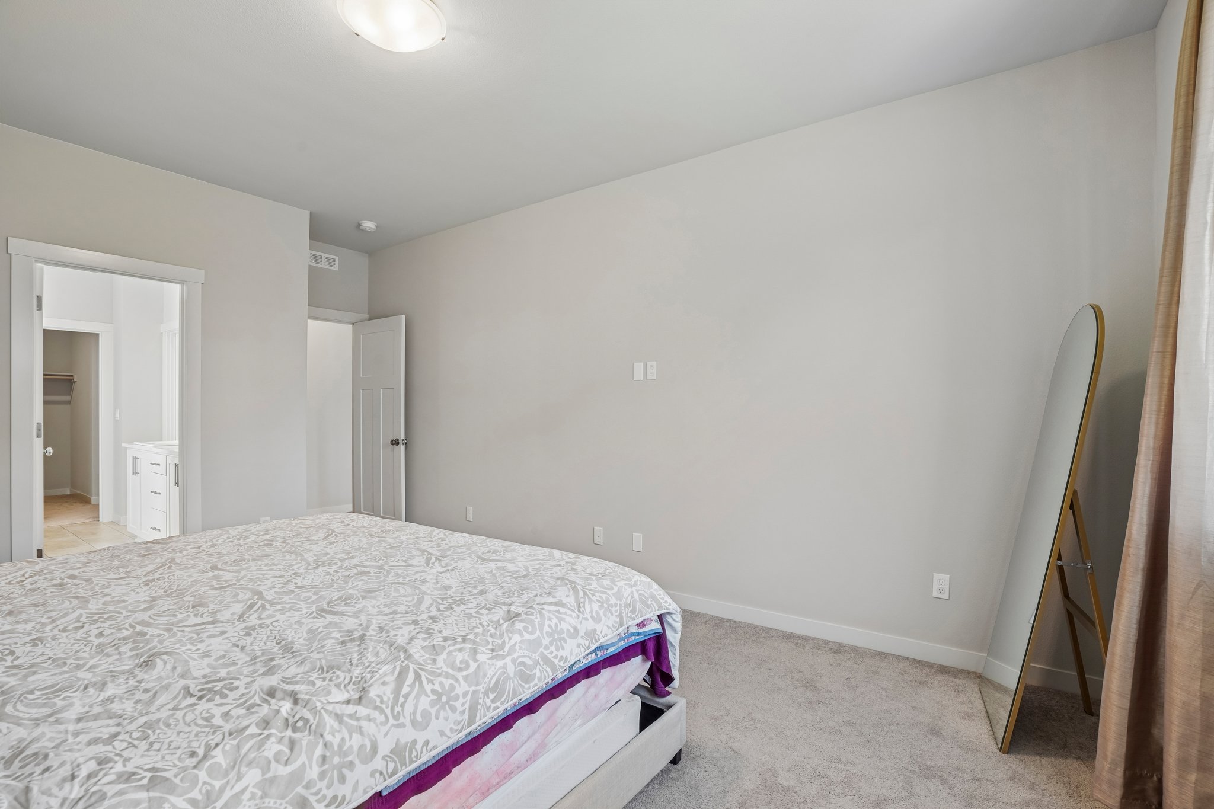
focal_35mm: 16
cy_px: 404
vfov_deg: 73.7
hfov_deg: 96.7
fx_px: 539
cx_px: 607
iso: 400
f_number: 9
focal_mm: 16
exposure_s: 1/15
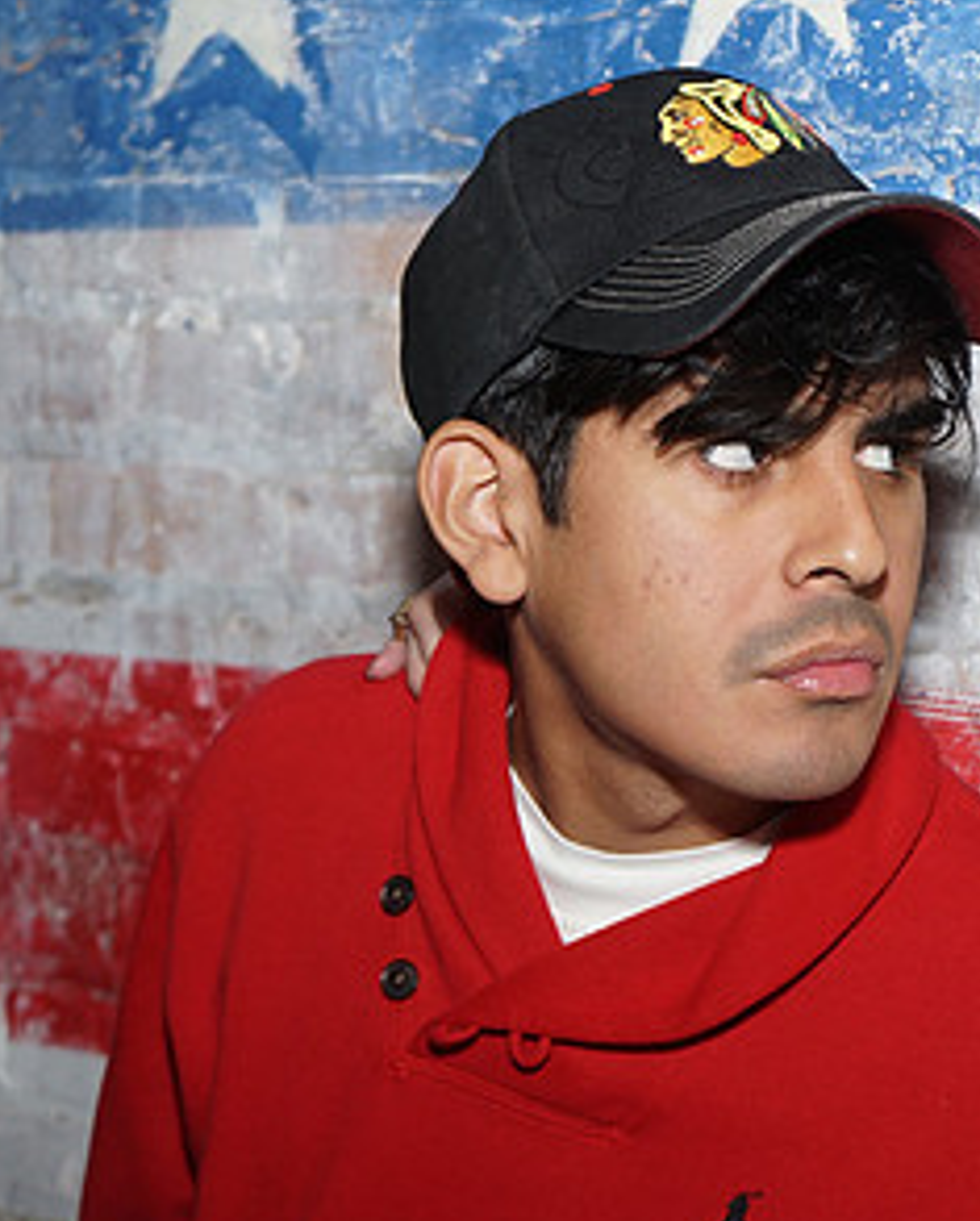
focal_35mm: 91
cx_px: 926
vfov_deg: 21.0
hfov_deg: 16.6
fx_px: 3294
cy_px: 623
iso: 640
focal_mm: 49
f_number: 5
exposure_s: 1/80
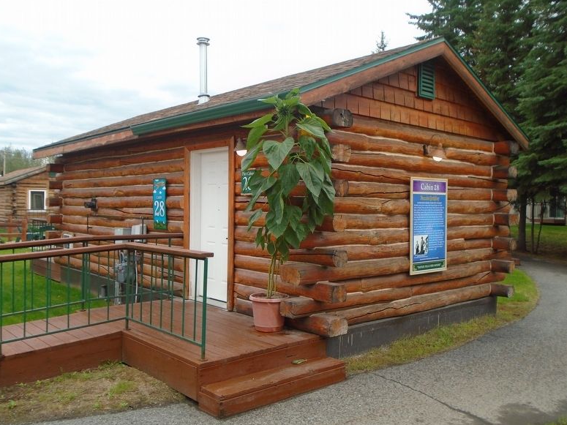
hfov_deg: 56.8
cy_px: 214
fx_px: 524
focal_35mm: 32
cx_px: 285
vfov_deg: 44.1
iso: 100
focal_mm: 5.5
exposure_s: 1/100
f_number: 3.5
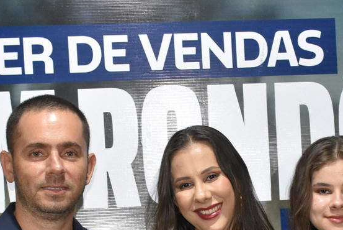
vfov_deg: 15.1
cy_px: 287
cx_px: 209
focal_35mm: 87
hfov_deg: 23.2
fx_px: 832
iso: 1600
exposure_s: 1/60
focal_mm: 23
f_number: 5.6
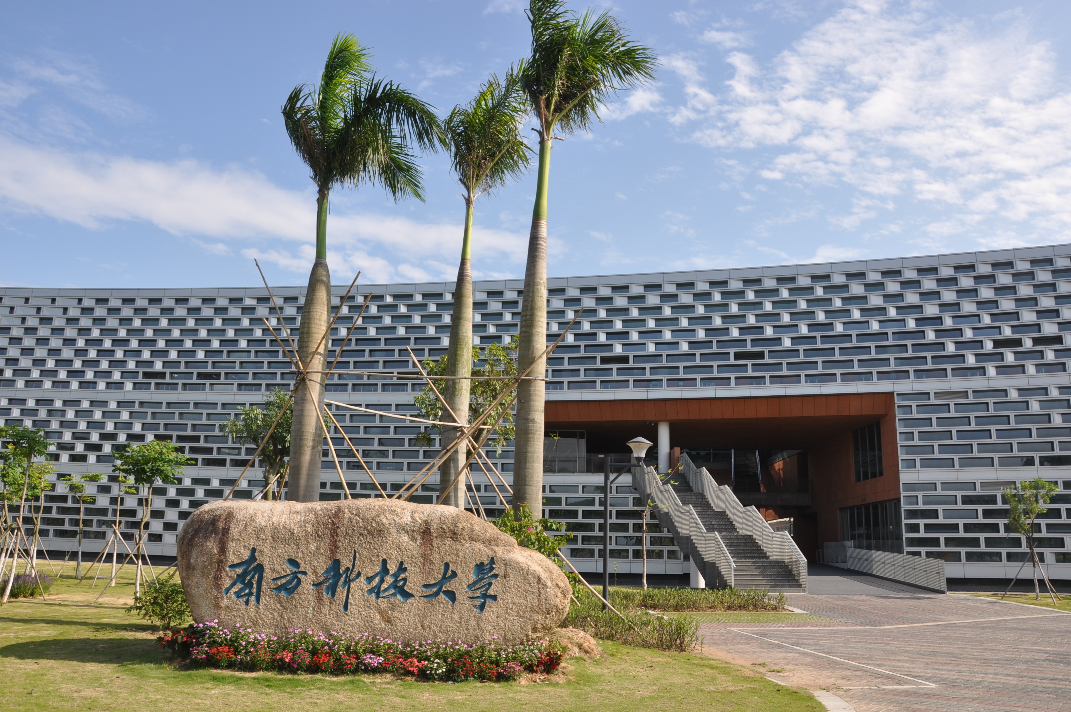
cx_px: 536
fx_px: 802
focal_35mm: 27
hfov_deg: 67.4
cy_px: 356
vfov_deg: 47.8
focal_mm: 18
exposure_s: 1/320
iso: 200
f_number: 9
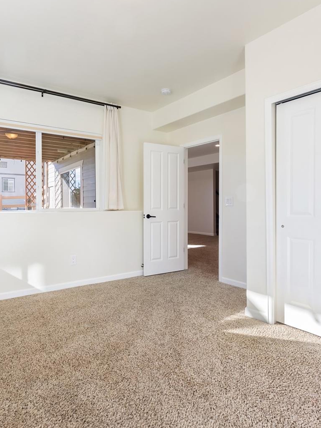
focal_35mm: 21
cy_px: 211
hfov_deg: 62.9
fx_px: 260
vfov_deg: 79.0
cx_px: 131
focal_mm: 14
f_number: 9
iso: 400
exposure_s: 1/30
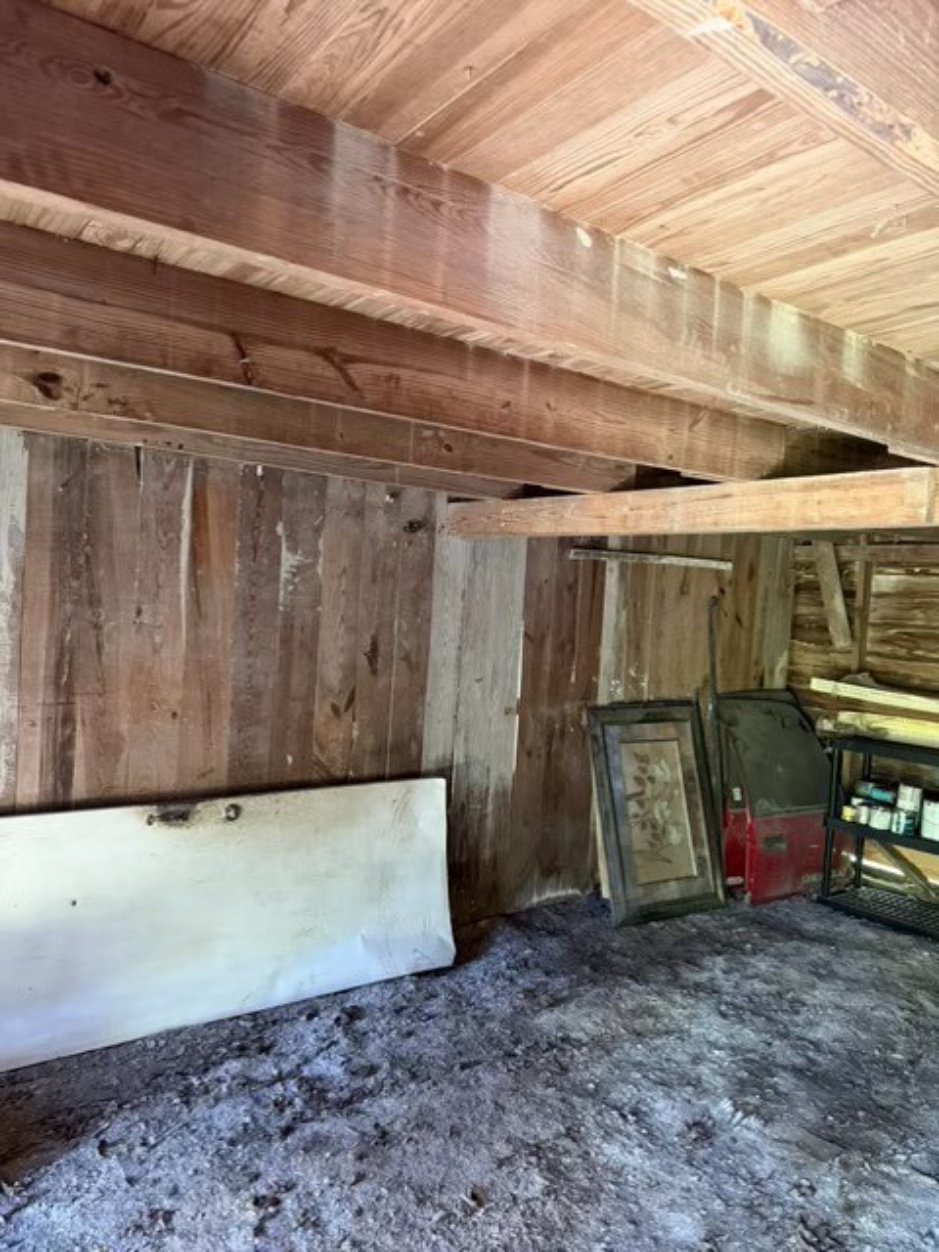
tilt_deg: -3.9
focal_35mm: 24
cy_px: 626
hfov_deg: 56.8
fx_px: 868
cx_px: 470
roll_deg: -4.2
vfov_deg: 71.6
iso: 800
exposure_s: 1/44
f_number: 1.78
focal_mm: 6.76
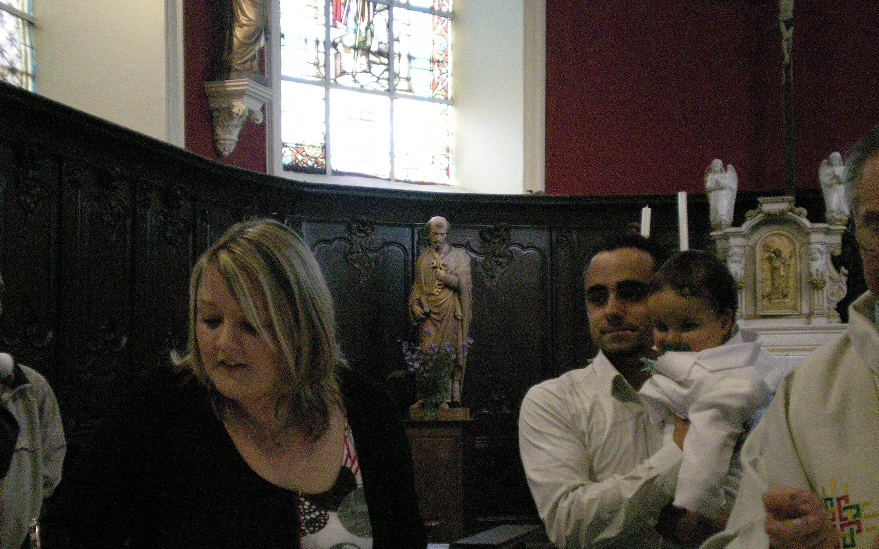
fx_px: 1437
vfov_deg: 21.6
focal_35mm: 60
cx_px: 442
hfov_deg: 34.0
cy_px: 320
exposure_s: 1/52.8
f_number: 3.9
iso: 1000
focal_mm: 9.3
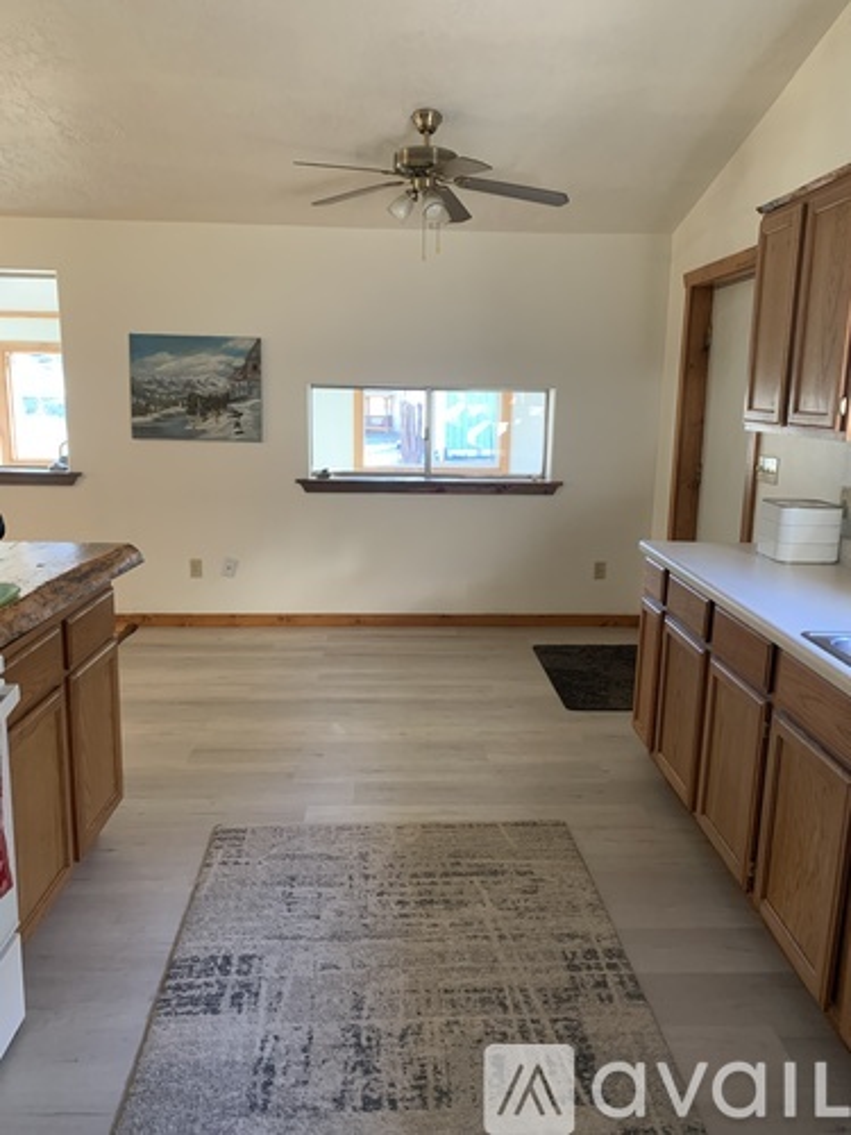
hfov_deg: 53.1
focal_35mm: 26
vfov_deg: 67.3
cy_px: 568
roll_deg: -1.1
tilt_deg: -9.6
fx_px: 852
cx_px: 426
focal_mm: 4.25
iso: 200
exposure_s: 1/60
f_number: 1.8
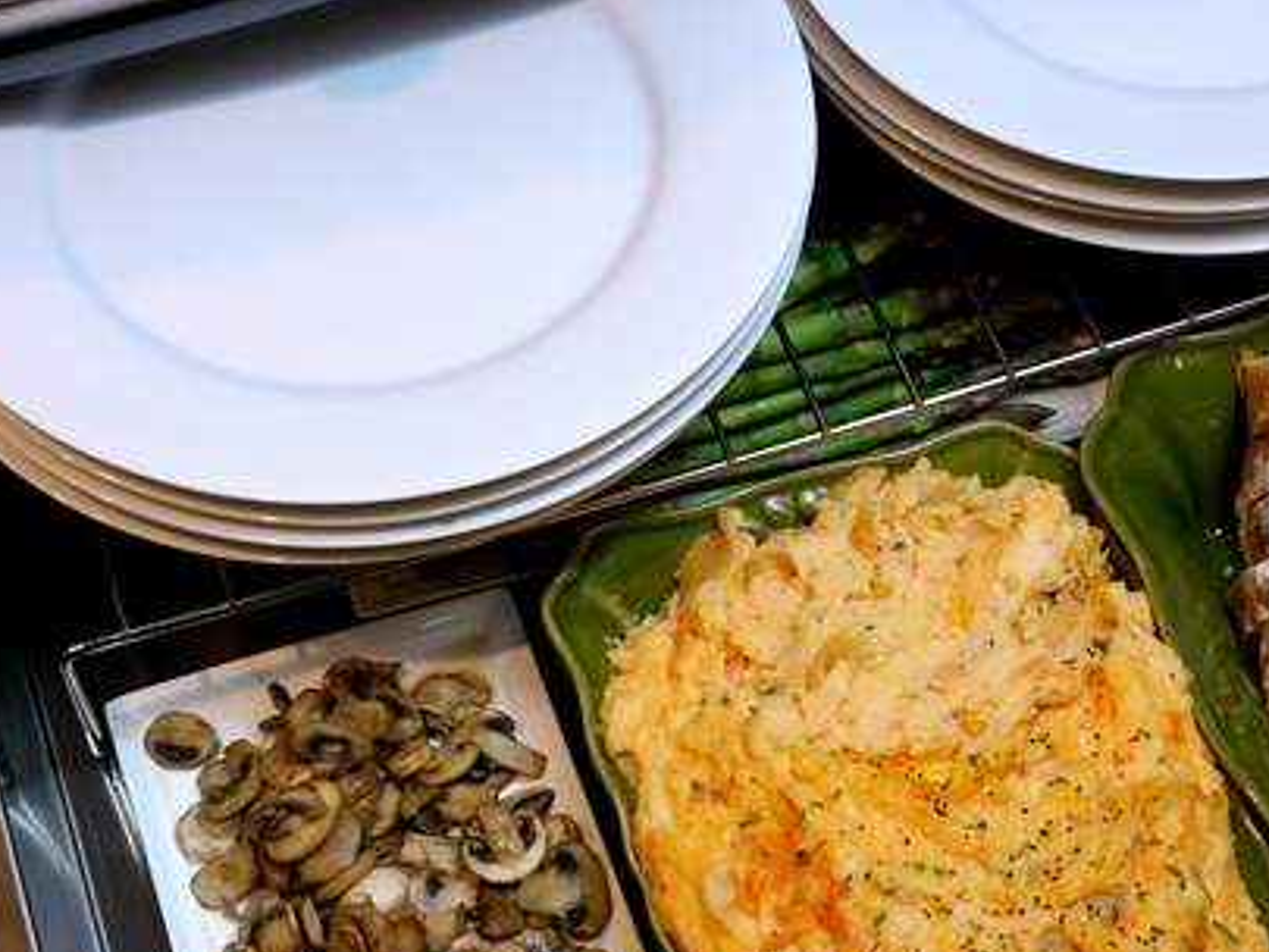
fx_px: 2604
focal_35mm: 71
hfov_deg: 27.2
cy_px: 622
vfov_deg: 20.7
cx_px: 876
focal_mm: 25
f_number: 4.5
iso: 320
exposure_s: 1/30
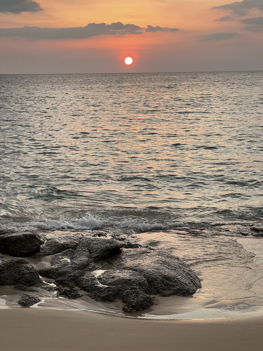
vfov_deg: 25.3
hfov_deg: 19.1
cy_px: 176
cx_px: 132
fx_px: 780
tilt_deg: -7.7
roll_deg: +0.7
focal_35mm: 77
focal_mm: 9
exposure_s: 1/122
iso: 100
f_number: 2.8
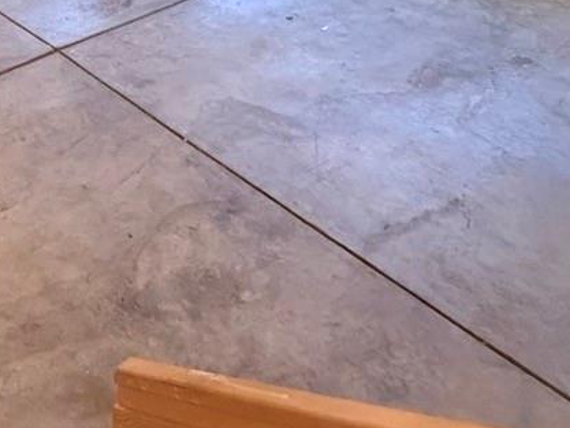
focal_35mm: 47
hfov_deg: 38.1
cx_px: 72
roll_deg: +0.6
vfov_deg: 24.9
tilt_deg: -13.2
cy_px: -186
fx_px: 774
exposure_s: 1/60
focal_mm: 2.22
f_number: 2.2
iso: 800
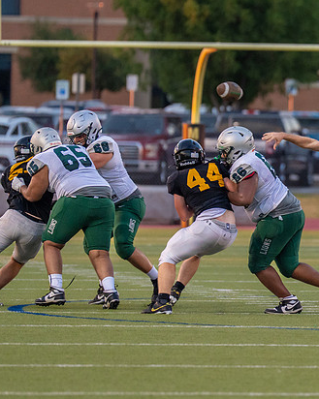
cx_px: 340
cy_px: 162
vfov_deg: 3.3
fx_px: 6959
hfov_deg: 2.6
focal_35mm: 589
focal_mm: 200
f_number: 2.8
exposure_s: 1/1250
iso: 1250
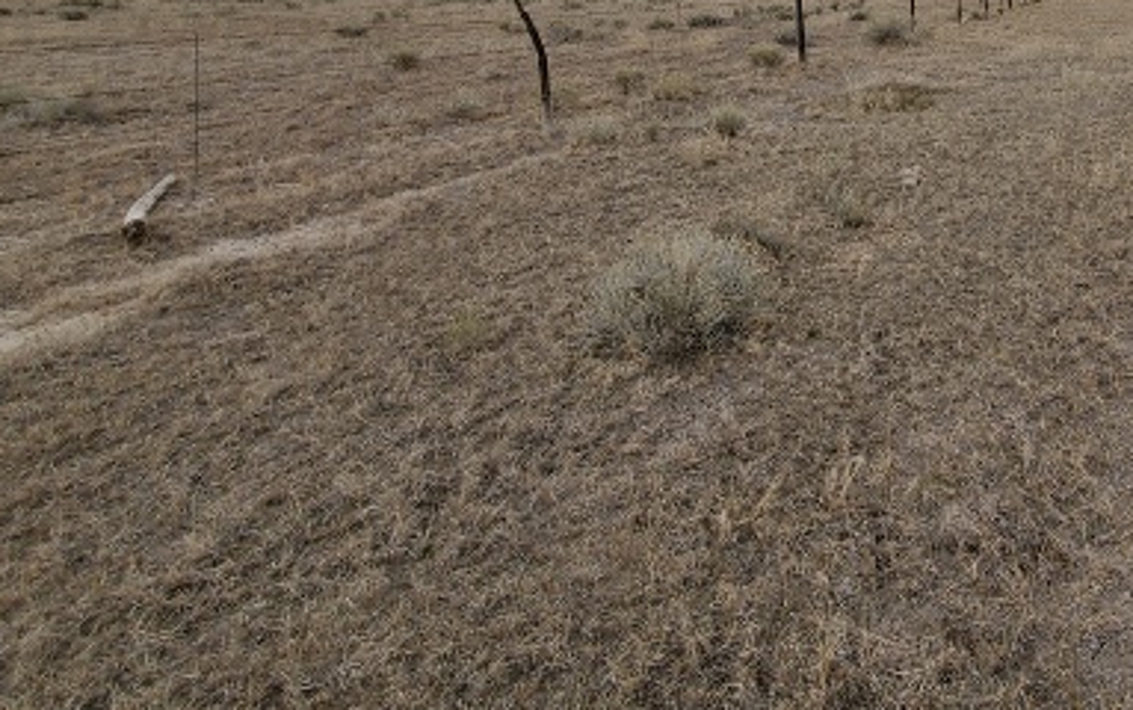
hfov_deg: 70.5
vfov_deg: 46.0
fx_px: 711
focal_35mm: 23
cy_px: 27
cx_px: 885
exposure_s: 1/1000
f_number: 2.2
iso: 50
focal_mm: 1.8
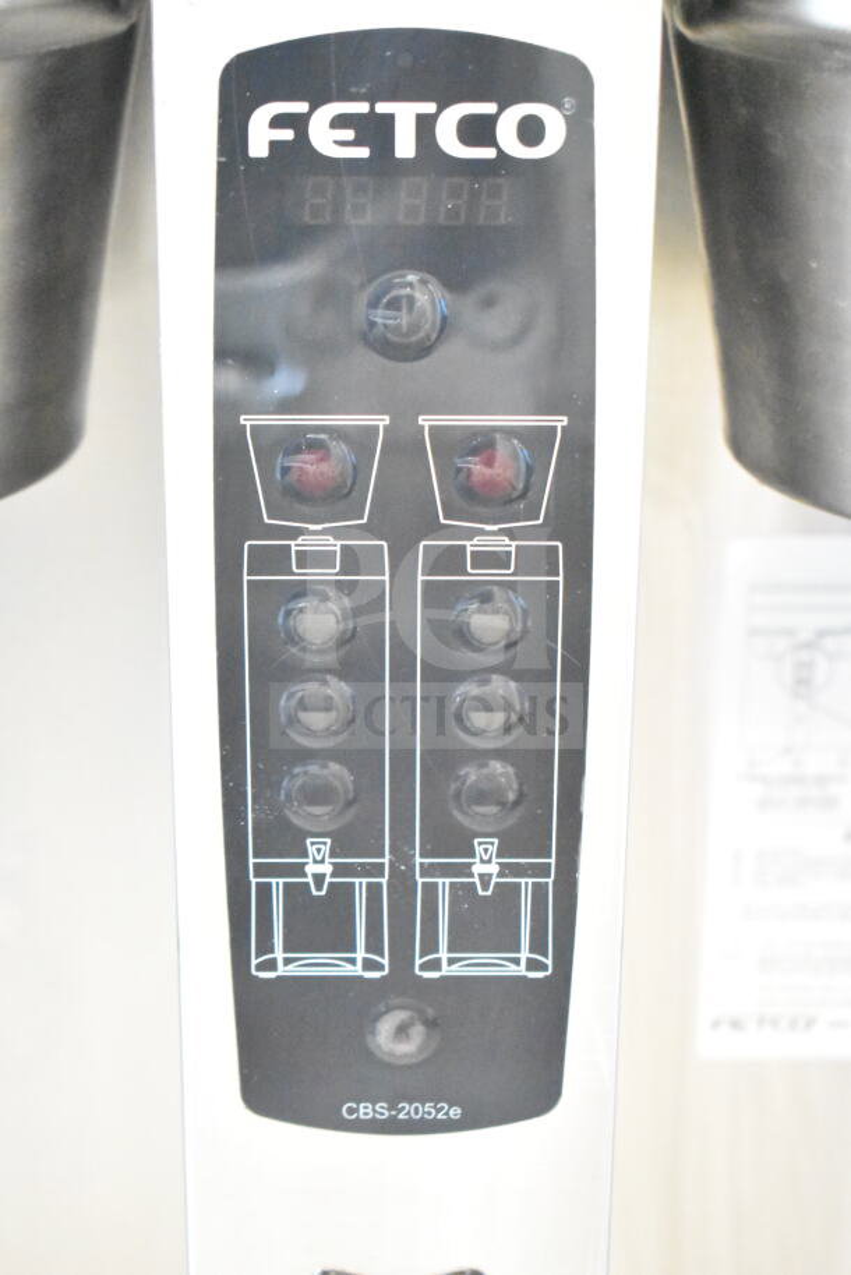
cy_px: 638
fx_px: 2445
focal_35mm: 69
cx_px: 426
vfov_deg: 29.2
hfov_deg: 19.7
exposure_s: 1/80
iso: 25600
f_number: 5.3
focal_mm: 46
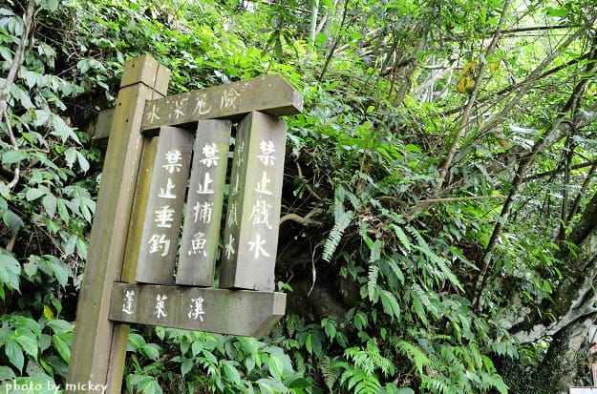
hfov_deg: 67.5
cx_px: 298
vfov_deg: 47.7
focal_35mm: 27
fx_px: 447
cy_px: 197
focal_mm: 18
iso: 1000
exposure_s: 1/200
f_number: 3.5
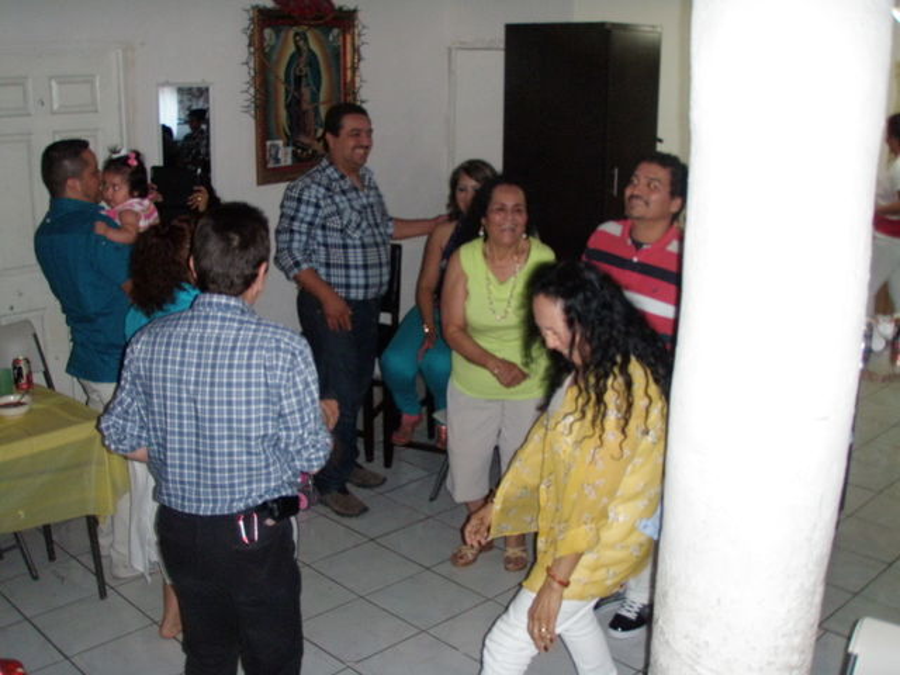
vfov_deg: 37.7
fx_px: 988
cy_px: 338
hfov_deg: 49.0
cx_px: 450
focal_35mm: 38
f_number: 3.5
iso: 320
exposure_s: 1/30
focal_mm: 6.7
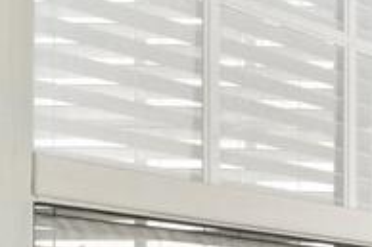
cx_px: 1285
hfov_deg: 9.7
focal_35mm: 104
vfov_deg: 12.4
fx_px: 1074
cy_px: 386
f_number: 8
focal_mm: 14
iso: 250
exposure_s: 1/500
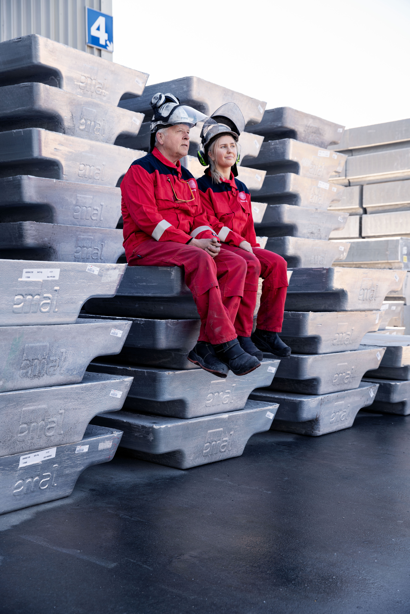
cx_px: 205
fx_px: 803
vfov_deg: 41.9
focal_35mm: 47
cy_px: 307
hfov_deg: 28.7
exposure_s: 1/200
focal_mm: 47
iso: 160
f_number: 4
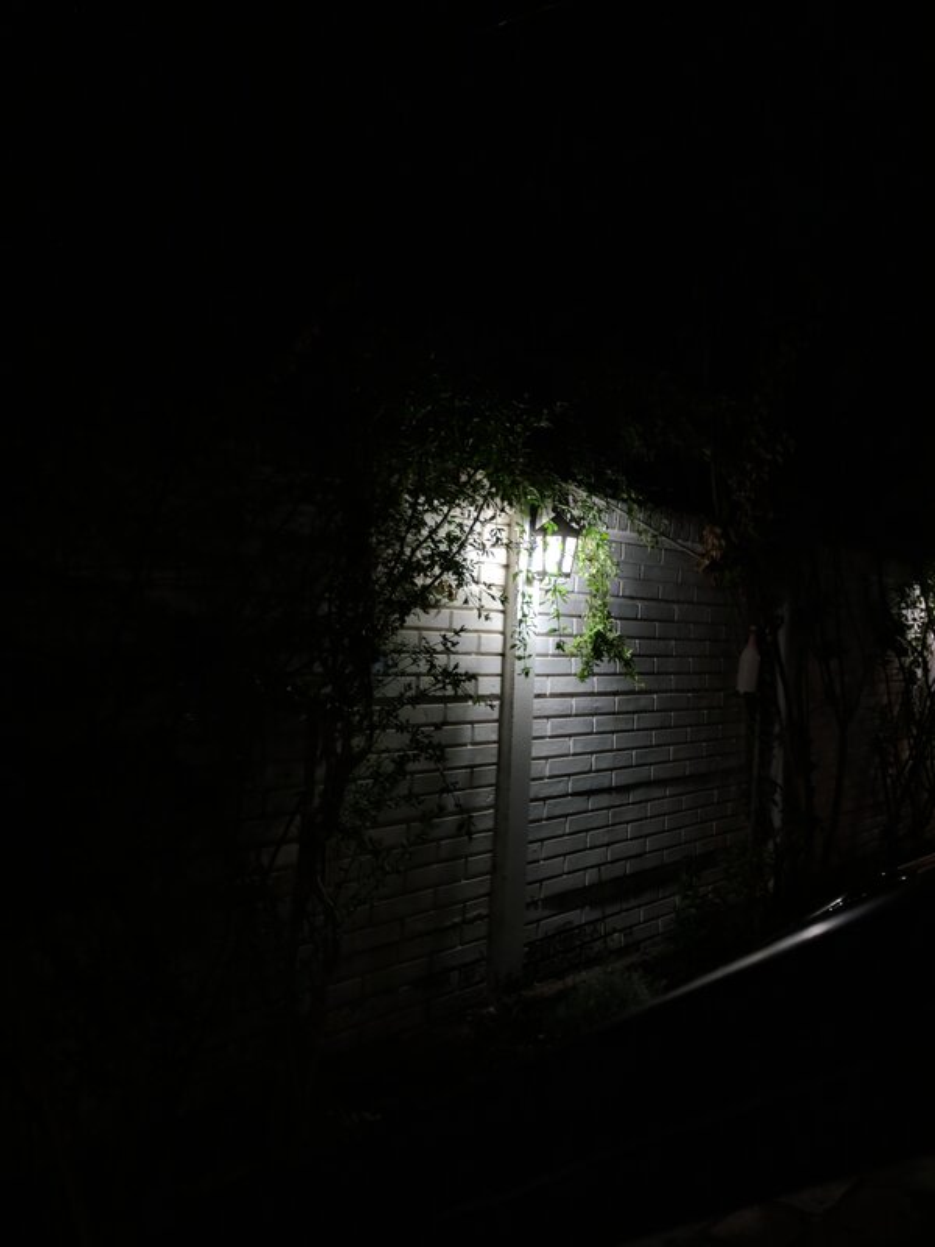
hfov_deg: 53.1
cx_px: 468
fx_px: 936
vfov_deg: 67.3
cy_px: 624
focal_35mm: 26
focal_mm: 3.81
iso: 425
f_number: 2.2
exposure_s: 1/25
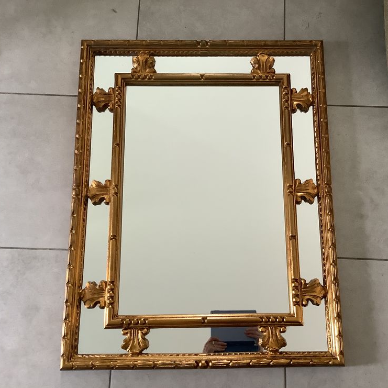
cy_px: 196
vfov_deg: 44.9
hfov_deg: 44.8
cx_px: 221
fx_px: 469
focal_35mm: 37
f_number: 2.4
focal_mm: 3.3
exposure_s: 1/60
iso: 200
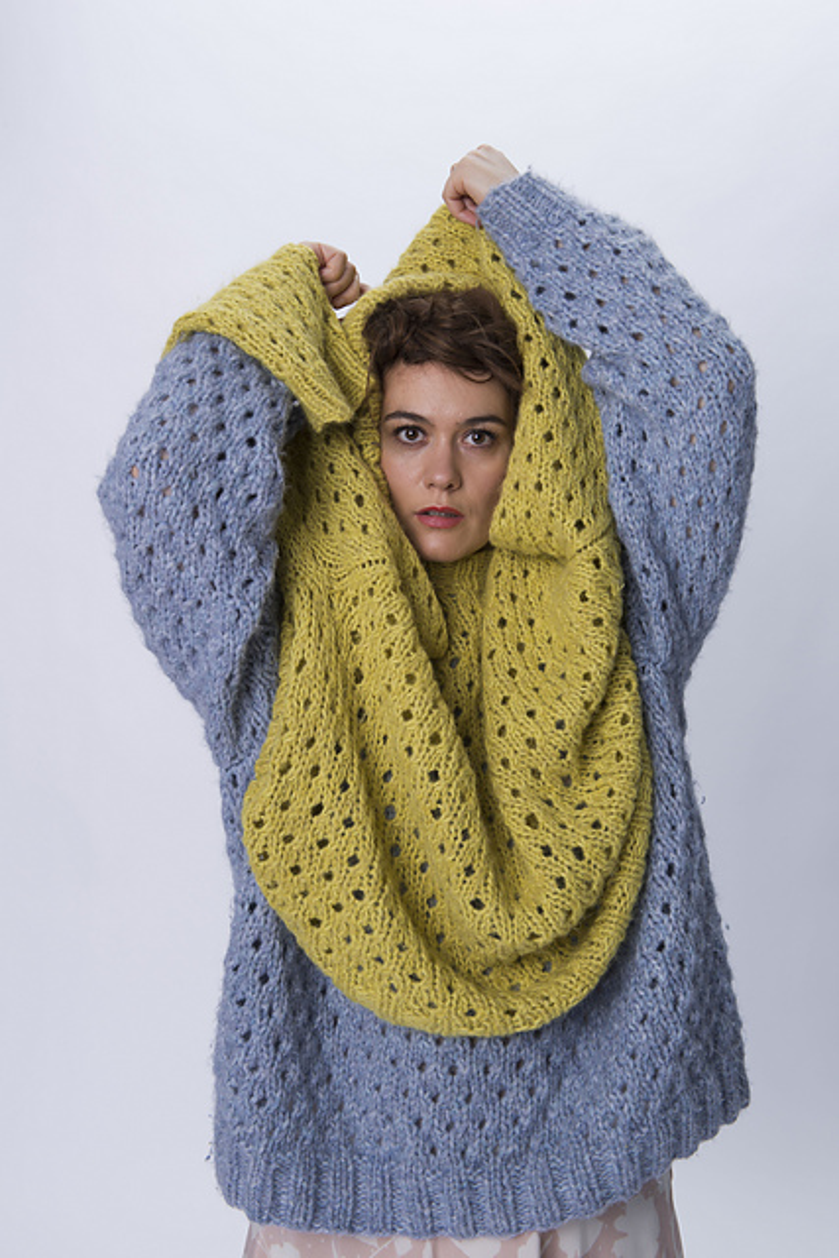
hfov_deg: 28.1
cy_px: 629
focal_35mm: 48
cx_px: 420
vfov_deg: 41.1
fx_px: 1677
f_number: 11
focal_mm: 48
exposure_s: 1/125
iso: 100
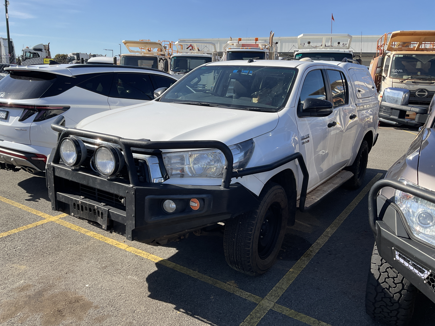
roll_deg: -2.2
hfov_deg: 61.7
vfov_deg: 48.2
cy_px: 163
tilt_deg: -10.9
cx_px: 218
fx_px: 364
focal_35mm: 29
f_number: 1.8
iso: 16
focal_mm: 3
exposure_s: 1/1311
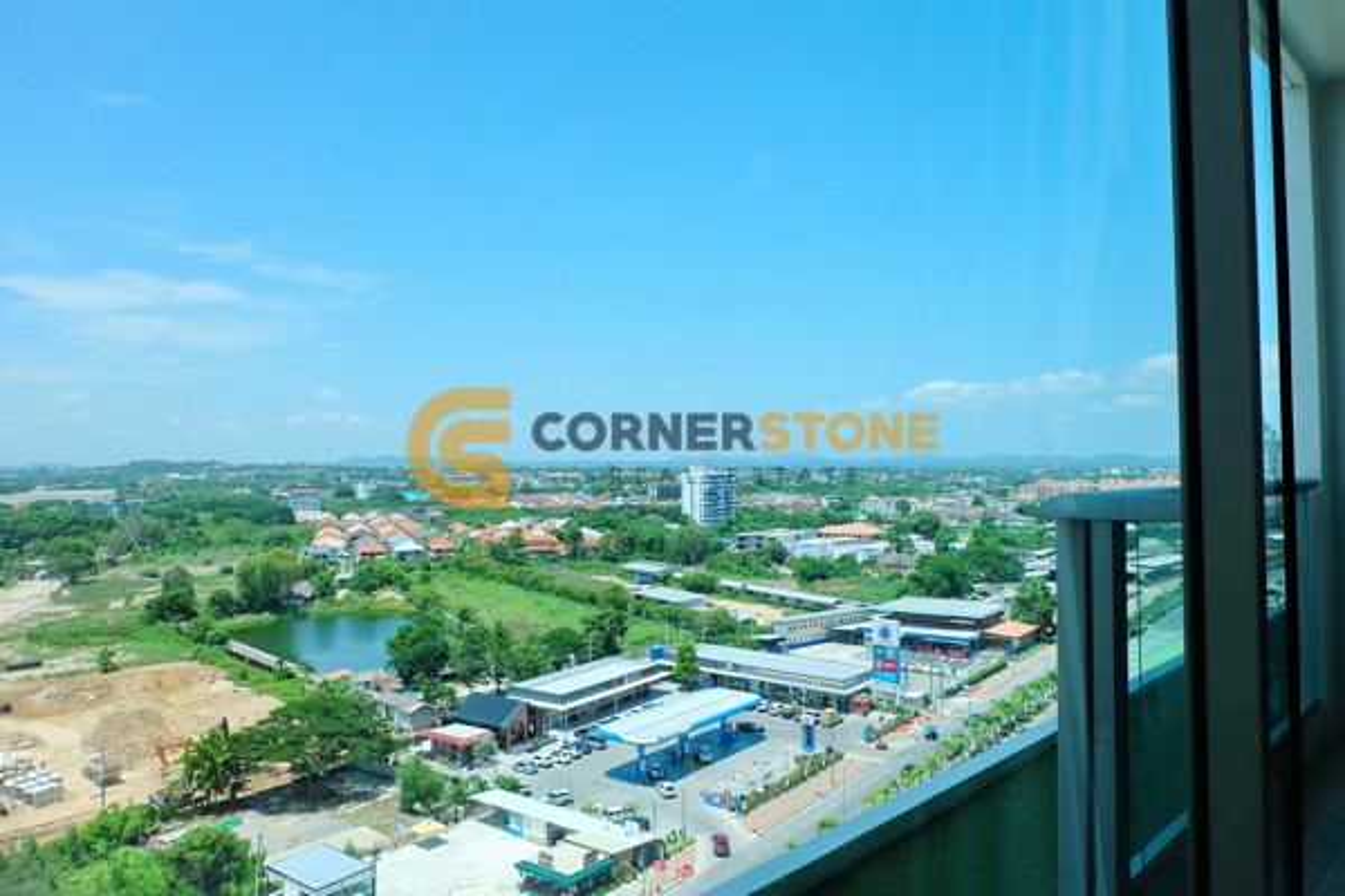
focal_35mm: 24
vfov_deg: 53.1
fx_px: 897
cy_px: 448
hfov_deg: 73.7
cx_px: 672
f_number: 8
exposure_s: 1/350
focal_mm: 16
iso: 200
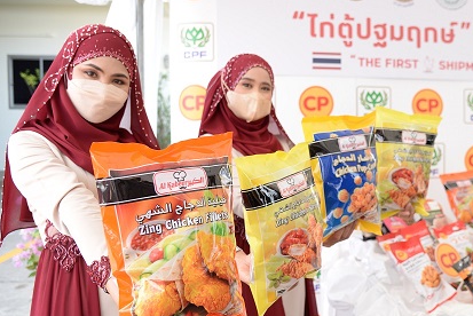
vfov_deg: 37.9
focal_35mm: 35
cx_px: 317
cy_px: 174
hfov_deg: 53.3
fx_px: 460
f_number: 4
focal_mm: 24
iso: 400
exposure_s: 1/320
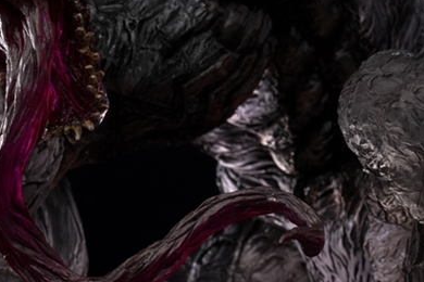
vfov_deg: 6.7
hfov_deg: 10.0
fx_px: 2426
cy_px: 69
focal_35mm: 206
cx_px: 187
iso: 200
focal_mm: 100
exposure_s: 1/125
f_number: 18
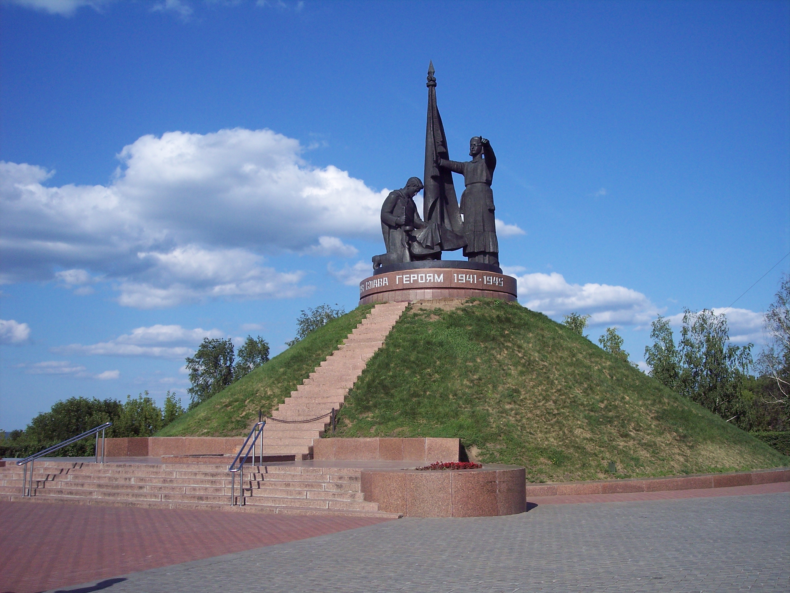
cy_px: 296
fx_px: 890
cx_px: 395
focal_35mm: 39
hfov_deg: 47.9
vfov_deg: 36.8
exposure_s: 1/500
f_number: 5.6
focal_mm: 8
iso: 100
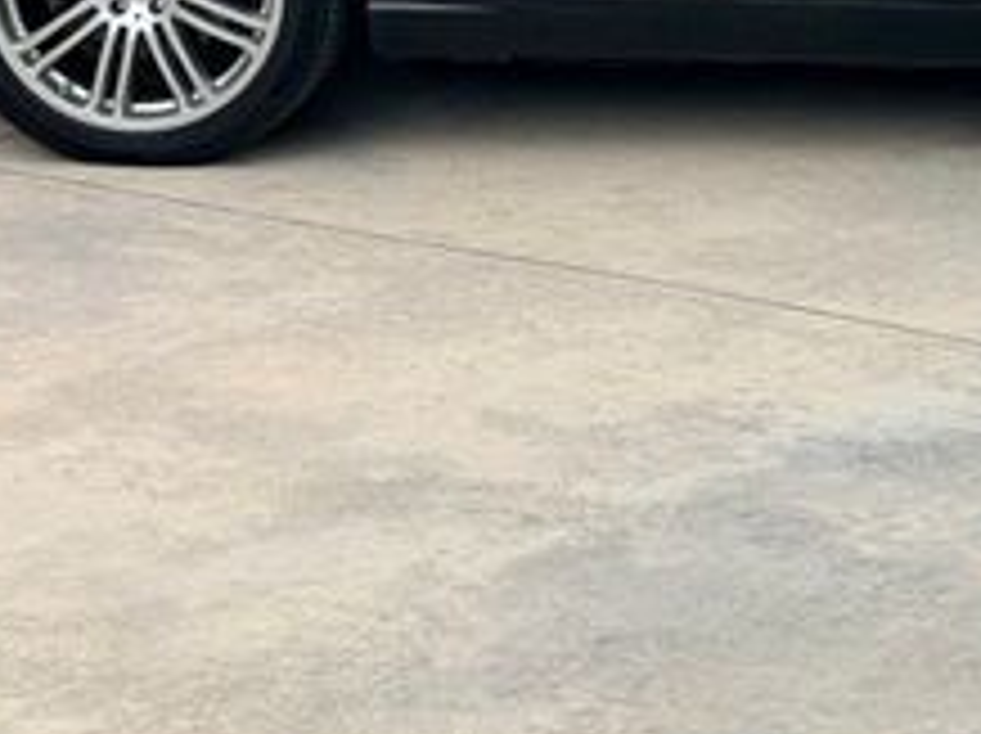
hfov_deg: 13.8
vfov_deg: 10.3
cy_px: -207
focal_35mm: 141
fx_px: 3991
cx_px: 950
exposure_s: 1/4329
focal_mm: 6.76
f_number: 1.78
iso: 80
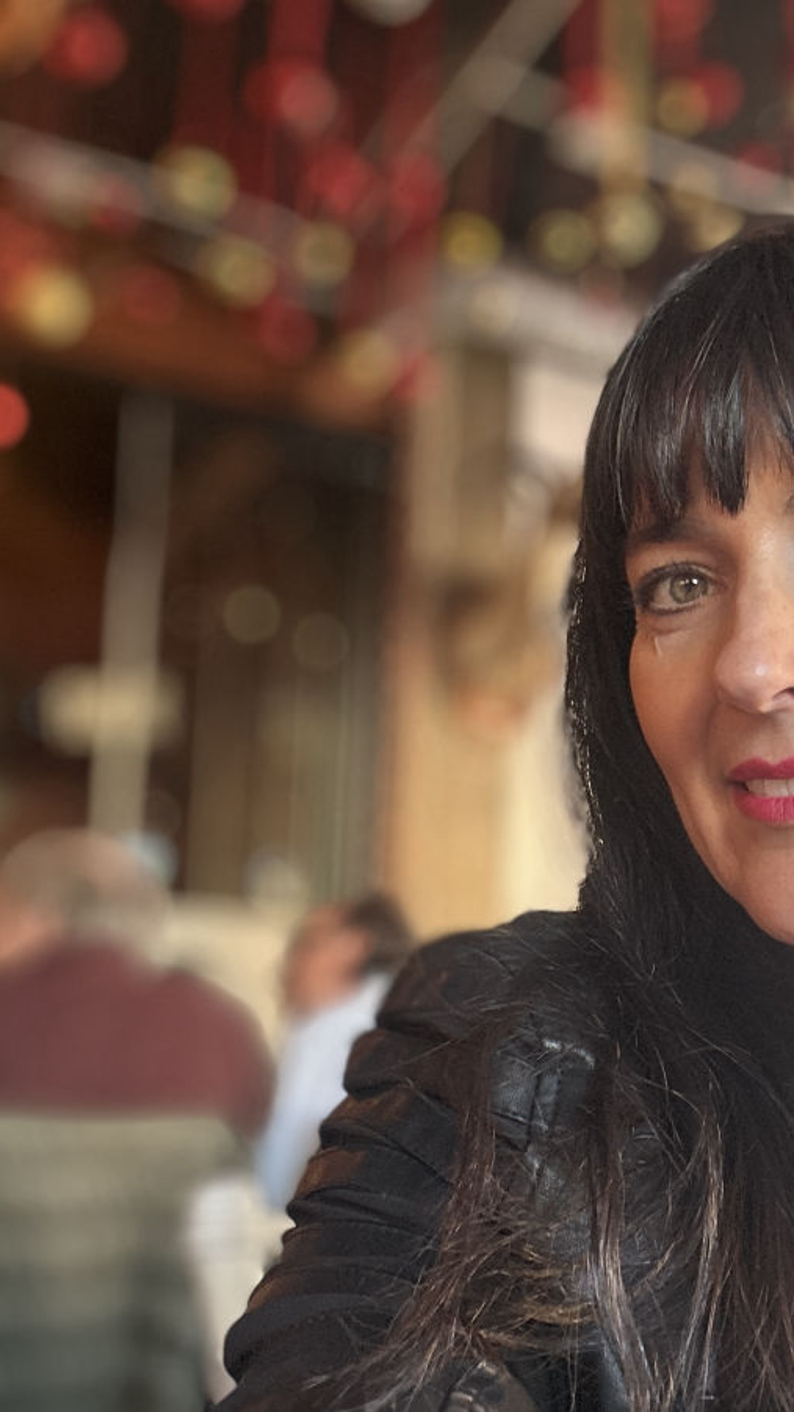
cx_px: 633
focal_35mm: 40
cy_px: 789
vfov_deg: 50.4
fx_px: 1498
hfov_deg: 29.0
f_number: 1.9
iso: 100
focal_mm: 2.69
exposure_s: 1/50
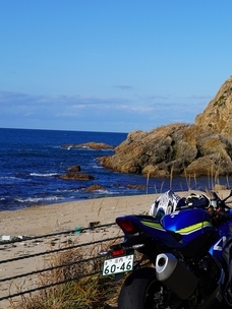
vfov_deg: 22.7
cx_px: 385
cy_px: 112
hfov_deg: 15.4
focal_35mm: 86
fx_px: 769
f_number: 8
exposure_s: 1/500
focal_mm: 34
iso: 100
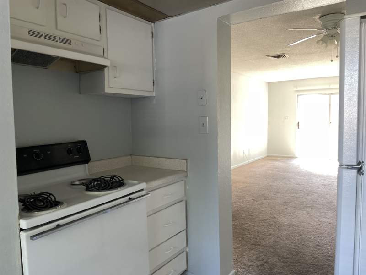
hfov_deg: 67.3
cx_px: 183
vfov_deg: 53.1
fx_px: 275
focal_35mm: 26
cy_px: 138
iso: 100
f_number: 1.6
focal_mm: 4.2
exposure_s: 1/121
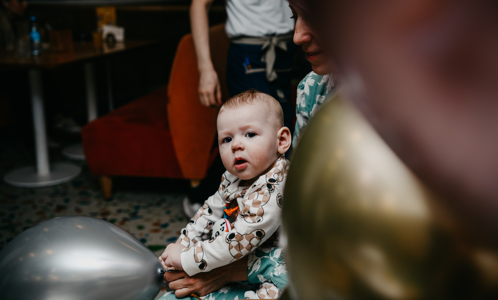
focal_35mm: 49
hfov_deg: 41.1
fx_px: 663
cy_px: 123
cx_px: 265
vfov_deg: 25.4
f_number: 3.5
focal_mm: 45
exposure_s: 1/160
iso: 125
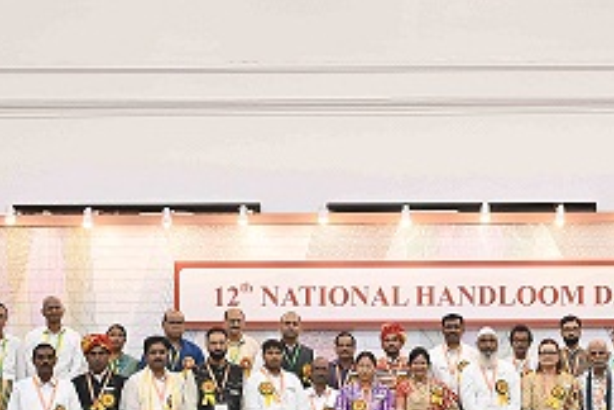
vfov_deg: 19.6
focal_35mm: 69
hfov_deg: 28.7
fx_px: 1178
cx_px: 473
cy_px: 309
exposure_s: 1/160
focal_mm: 32.5
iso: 1600
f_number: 5.6
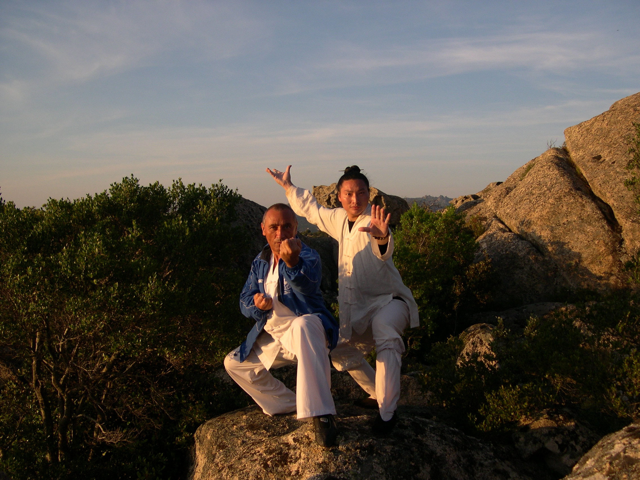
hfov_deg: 49.0
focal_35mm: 38
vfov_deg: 37.7
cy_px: 240
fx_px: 703
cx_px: 320
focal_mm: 8
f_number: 2.8
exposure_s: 1/444
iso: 100
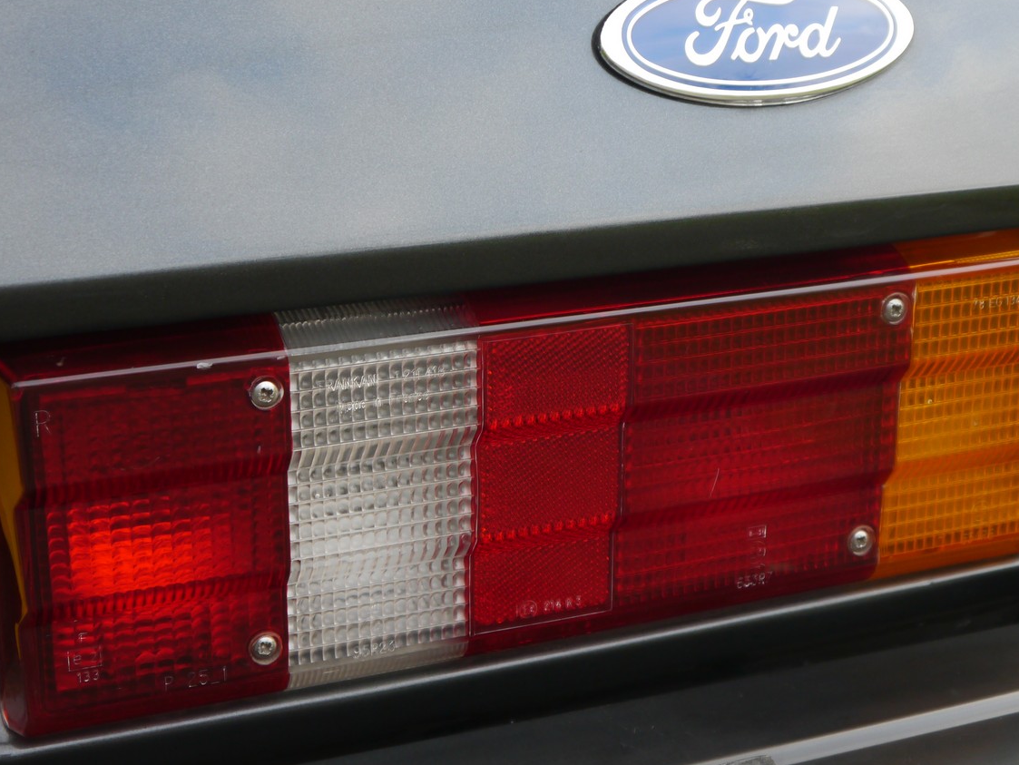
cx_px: 575
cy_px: 375
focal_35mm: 74
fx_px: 2179
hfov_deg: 26.3
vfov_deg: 19.9
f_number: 4.7
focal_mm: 26
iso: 320
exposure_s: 1/60
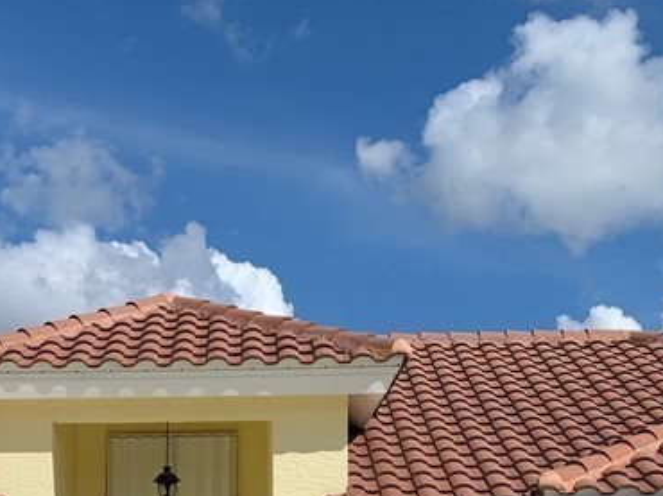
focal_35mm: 72
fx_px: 1378
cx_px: 52
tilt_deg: +3.9
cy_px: 564
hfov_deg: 26.1
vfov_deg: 19.4
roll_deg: -0.5
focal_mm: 4.25
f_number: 1.8
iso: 25
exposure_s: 1/5405
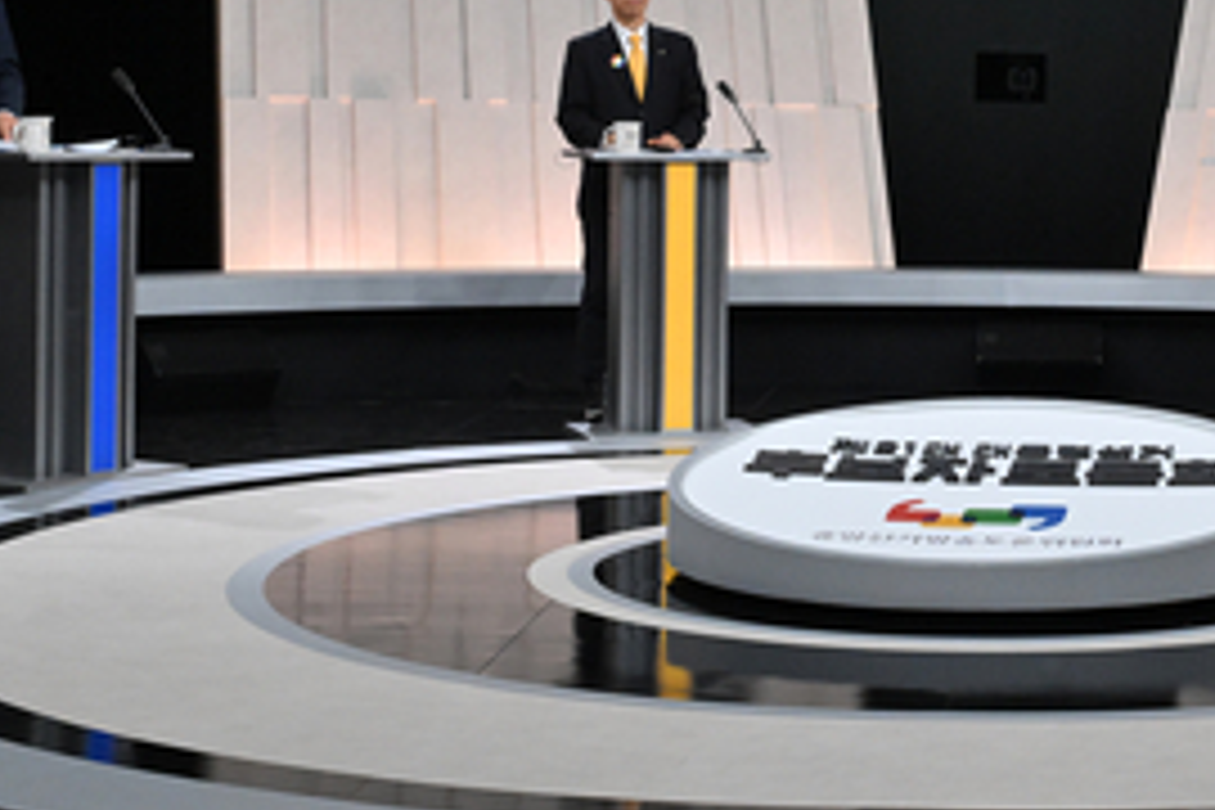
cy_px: 110
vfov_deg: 16.3
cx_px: 1035
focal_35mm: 83
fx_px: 2801
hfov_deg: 24.0
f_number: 9
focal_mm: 40
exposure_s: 1/250
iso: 4000
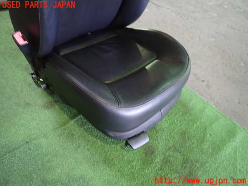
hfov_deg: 69.4
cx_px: 124
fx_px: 179
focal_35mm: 25
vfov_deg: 54.9
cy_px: 93
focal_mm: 4.5
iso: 800
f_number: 2
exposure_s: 1/30
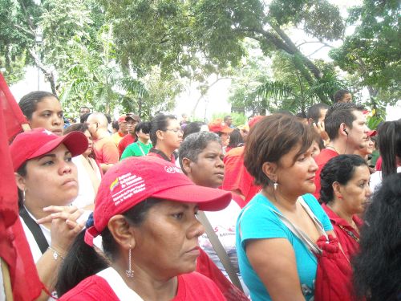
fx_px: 405
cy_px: 150
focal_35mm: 35
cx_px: 200
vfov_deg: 40.7
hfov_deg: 52.6
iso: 436
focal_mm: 5.7
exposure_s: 1/250
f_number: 2.8
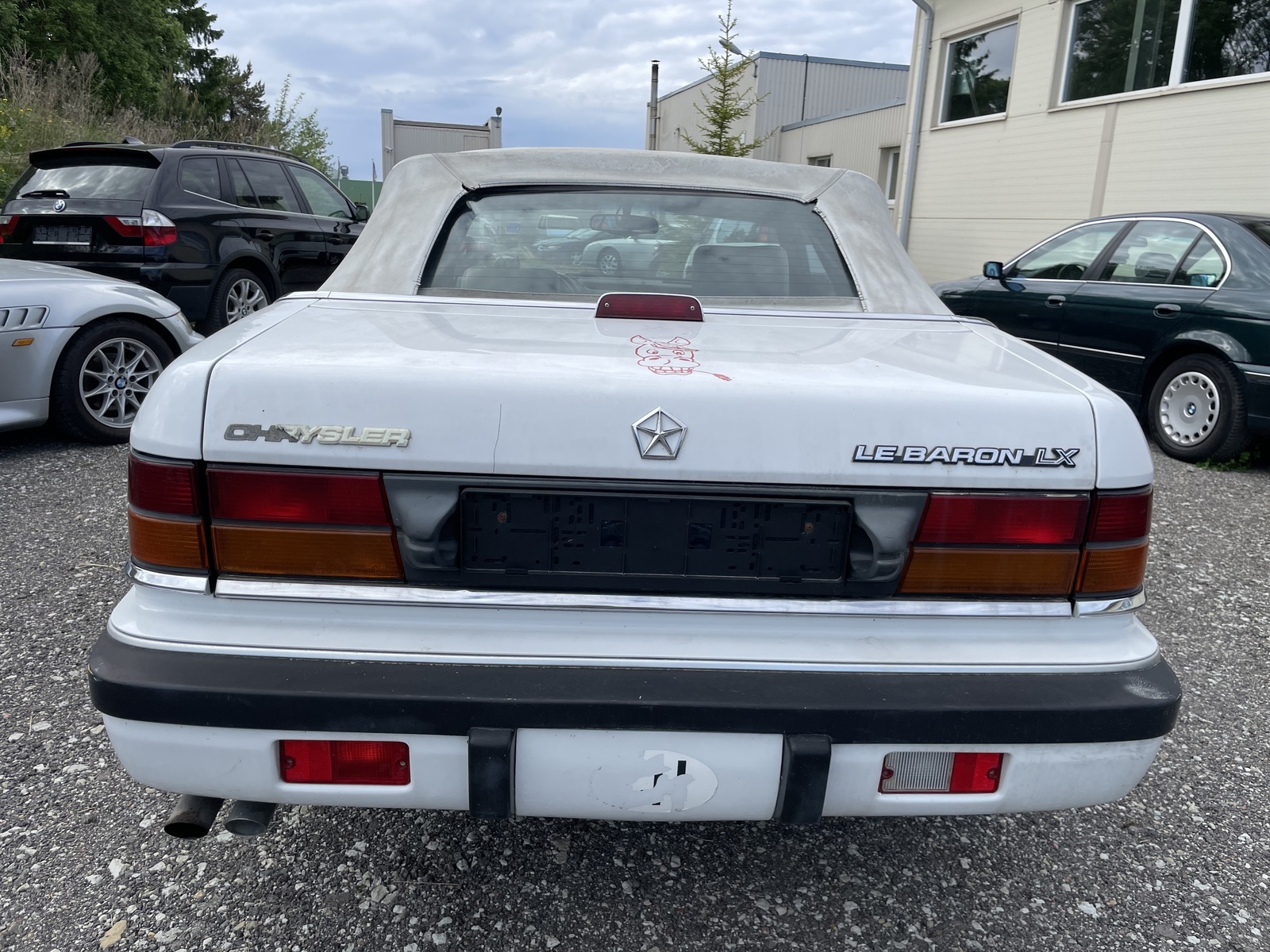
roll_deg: -2.8
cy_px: 476
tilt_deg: -14.5
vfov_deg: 53.1
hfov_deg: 67.3
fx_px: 954
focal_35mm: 26
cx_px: 635
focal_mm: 4.2
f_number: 1.6
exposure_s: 1/2092
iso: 32
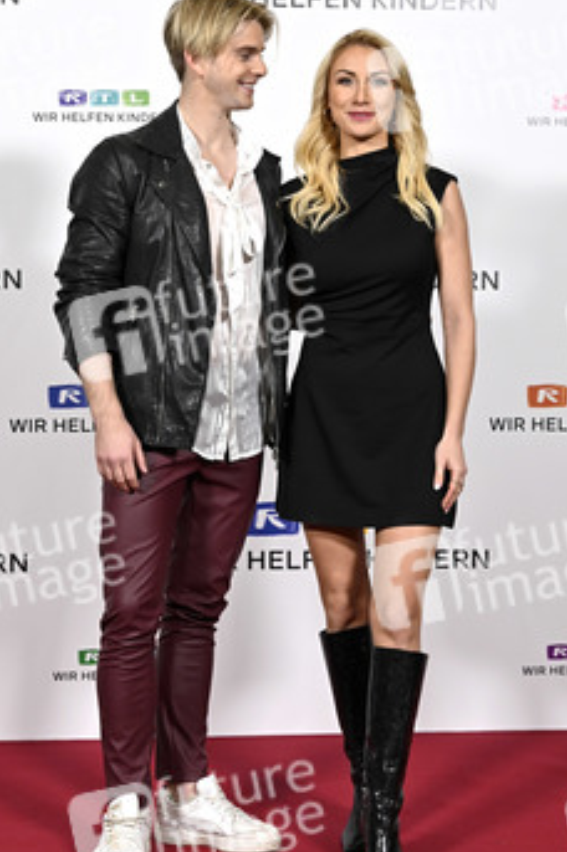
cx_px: 269
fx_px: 1491
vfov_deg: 31.9
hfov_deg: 21.5
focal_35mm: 63
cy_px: 447
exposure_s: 1/320
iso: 1000
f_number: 4
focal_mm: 54
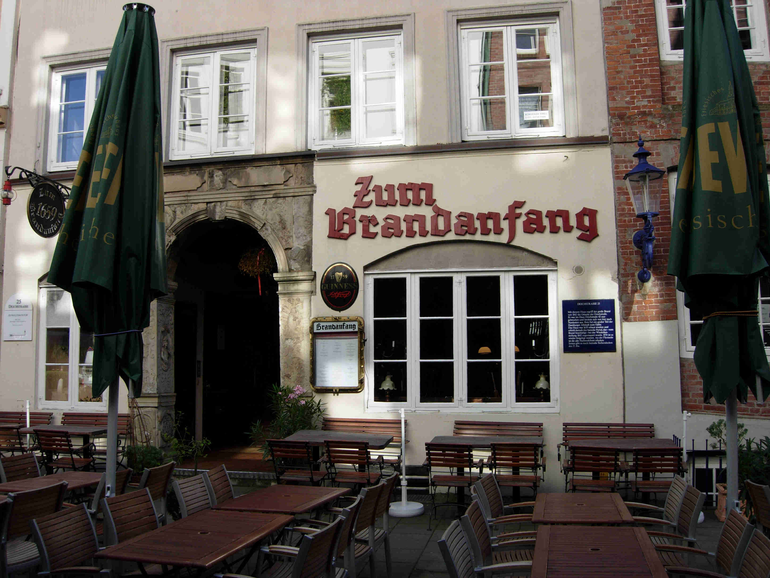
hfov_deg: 51.4
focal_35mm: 36
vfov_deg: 39.7
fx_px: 801
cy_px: 289
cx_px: 385
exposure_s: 1/166
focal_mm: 7.5
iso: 50
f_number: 4.3
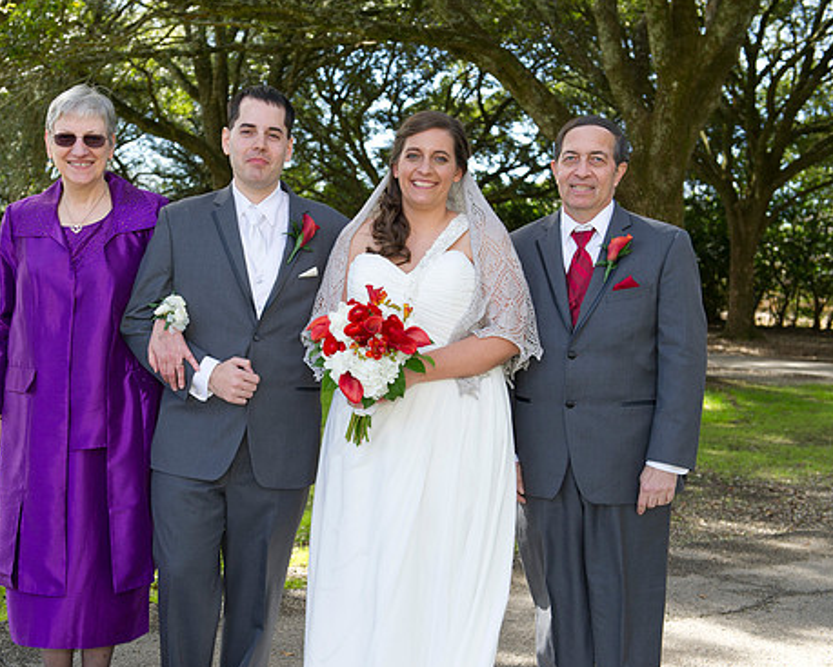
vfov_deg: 26.7
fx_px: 1406
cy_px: 343
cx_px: 318
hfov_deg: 32.9
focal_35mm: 57
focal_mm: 48
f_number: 5.6
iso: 320
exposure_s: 1/160
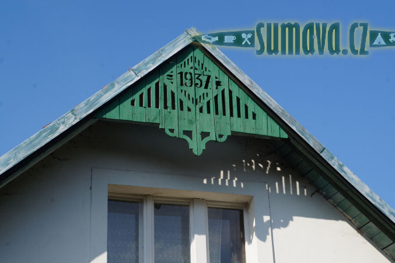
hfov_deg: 24.6
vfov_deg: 16.5
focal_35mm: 82
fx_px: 904
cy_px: 132
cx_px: 198
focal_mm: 55
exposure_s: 1/200
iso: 200
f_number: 14
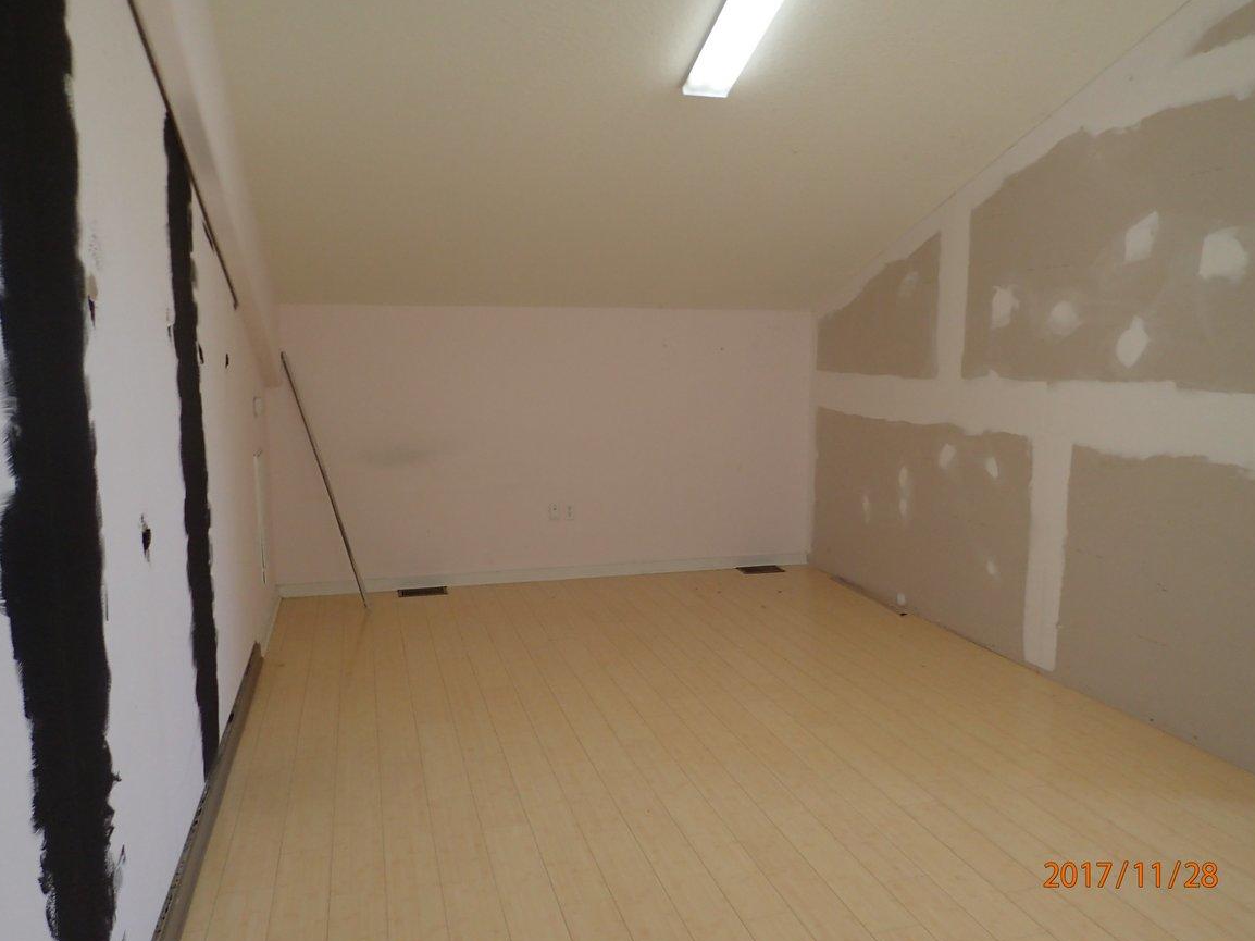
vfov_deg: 53.0
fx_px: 942
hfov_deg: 67.3
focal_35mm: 26
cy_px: 487
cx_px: 644
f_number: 2
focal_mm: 4.5
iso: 200
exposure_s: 1/60
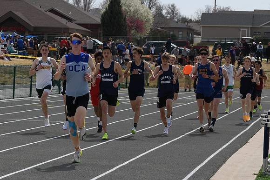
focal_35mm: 112
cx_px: 135
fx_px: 840
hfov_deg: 18.3
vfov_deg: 12.2
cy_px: 90
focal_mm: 112
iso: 320
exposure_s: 1/1250
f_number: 9
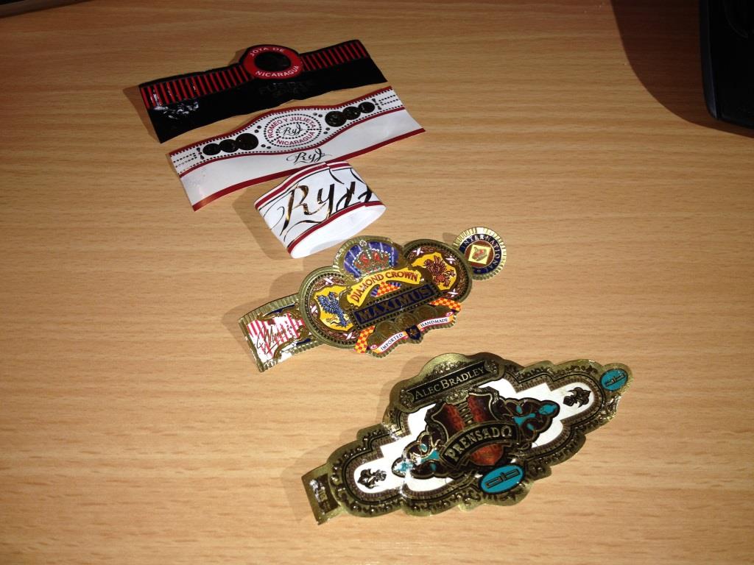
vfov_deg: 40.7
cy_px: 282
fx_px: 762
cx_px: 377
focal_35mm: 35
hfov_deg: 52.6
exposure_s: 1/106
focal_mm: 4.28
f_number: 2.4
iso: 50
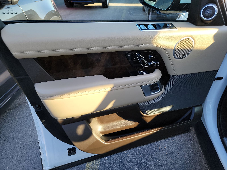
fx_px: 157
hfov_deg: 71.6
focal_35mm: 24
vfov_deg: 56.8
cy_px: 85
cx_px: 114
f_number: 1.8
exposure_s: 1/119
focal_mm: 6.7
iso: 71
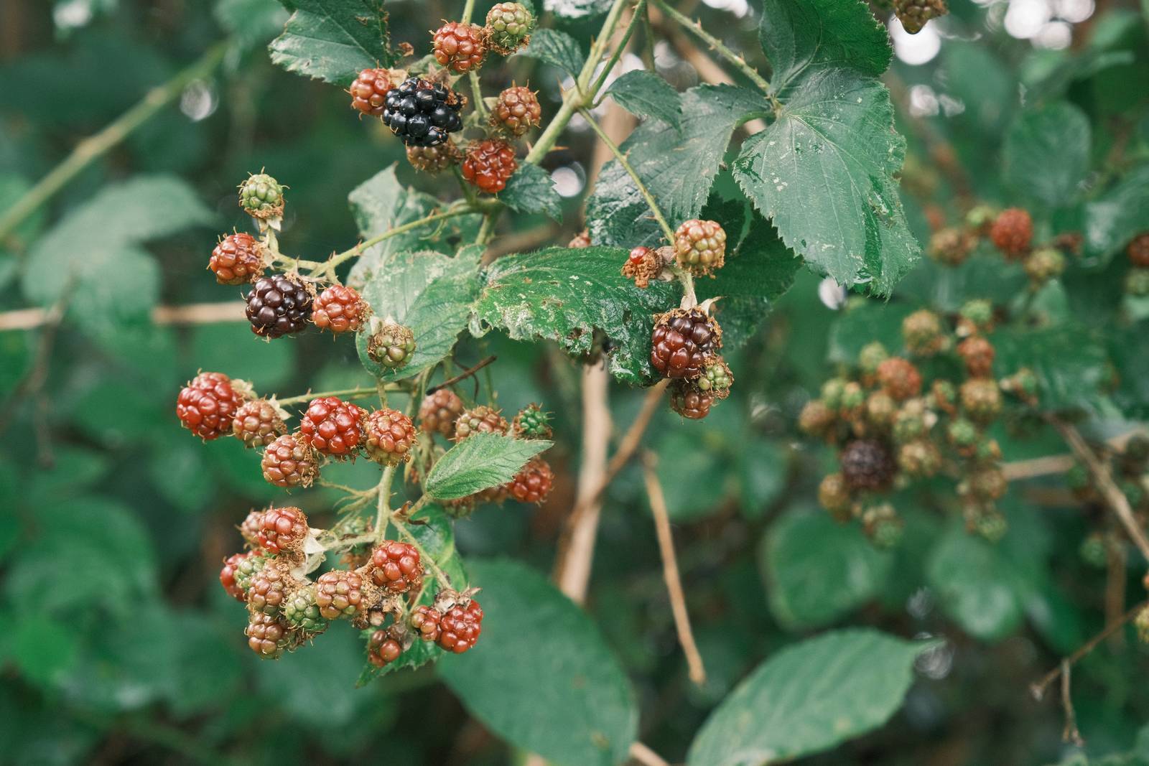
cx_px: 574
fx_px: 2617
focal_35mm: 82
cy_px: 383
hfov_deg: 24.8
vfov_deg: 16.7
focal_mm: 54.5
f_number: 5.6
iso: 800
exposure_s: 1/160
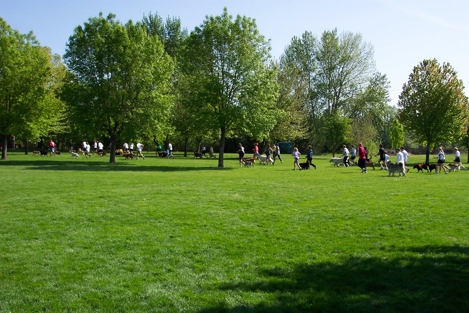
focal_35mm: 38
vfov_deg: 35.1
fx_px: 495
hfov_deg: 50.7
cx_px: 234
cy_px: 156
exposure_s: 1/500
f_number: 4.8
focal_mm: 8
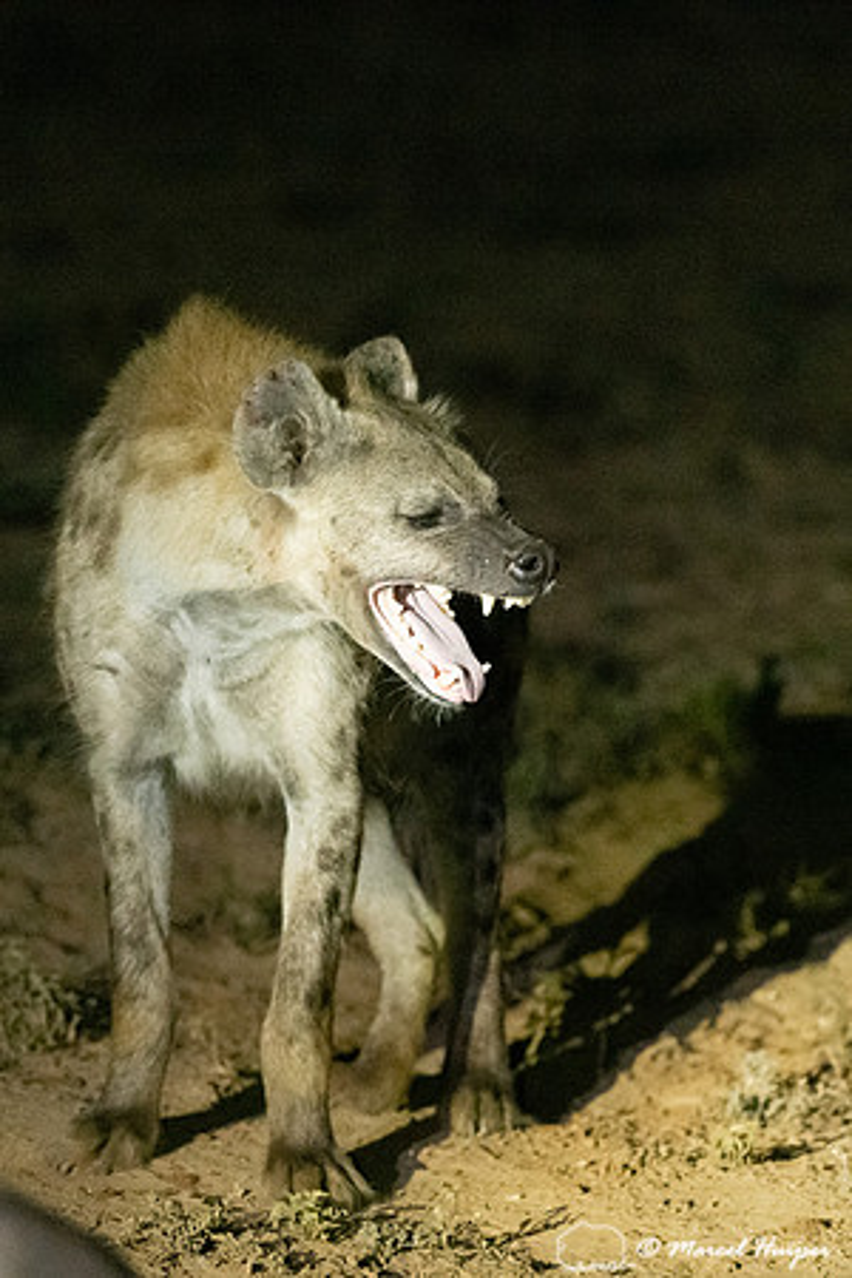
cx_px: 491
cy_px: 676
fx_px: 16898
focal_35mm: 476
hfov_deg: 2.9
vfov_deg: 4.3
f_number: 3.5
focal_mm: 300
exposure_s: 1/200
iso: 32254
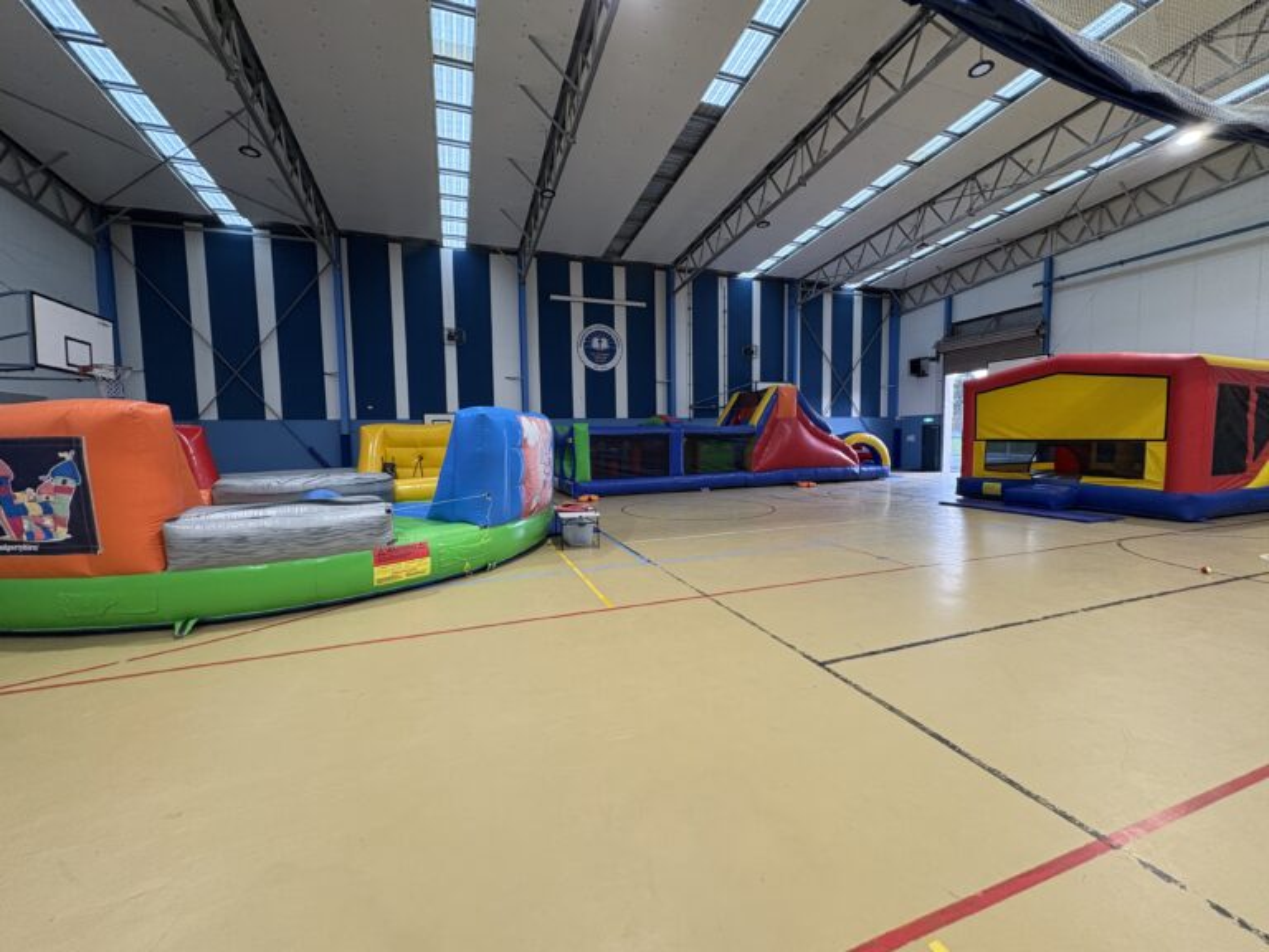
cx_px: 634
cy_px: 476
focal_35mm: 14
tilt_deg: -3.8
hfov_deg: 102.1
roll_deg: +1.4
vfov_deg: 85.7
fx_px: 513
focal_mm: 2.22
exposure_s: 1/50
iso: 320
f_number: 2.2
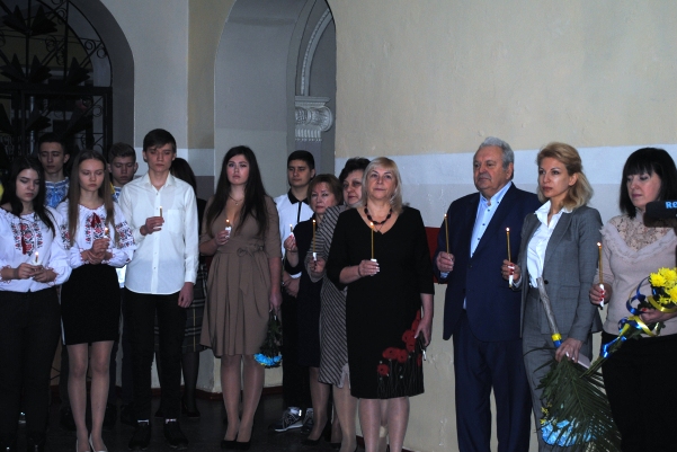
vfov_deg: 25.1
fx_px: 1016
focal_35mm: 54
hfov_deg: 36.9
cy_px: 226
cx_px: 338
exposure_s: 1/60
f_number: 5
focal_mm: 36
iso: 200
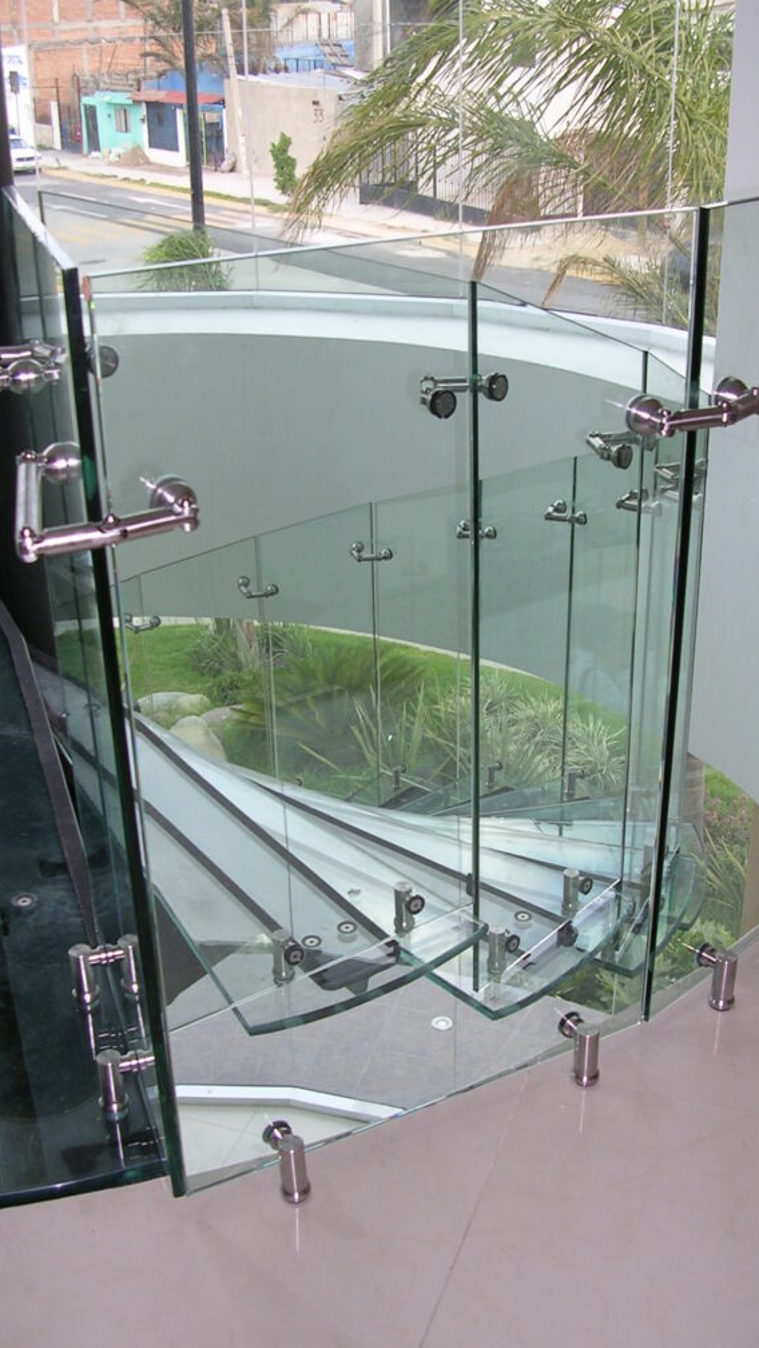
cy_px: 677
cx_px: 401
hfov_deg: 28.4
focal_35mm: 42
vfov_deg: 48.3
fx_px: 1502
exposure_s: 1/92.4
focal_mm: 5.8
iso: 50
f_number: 2.8
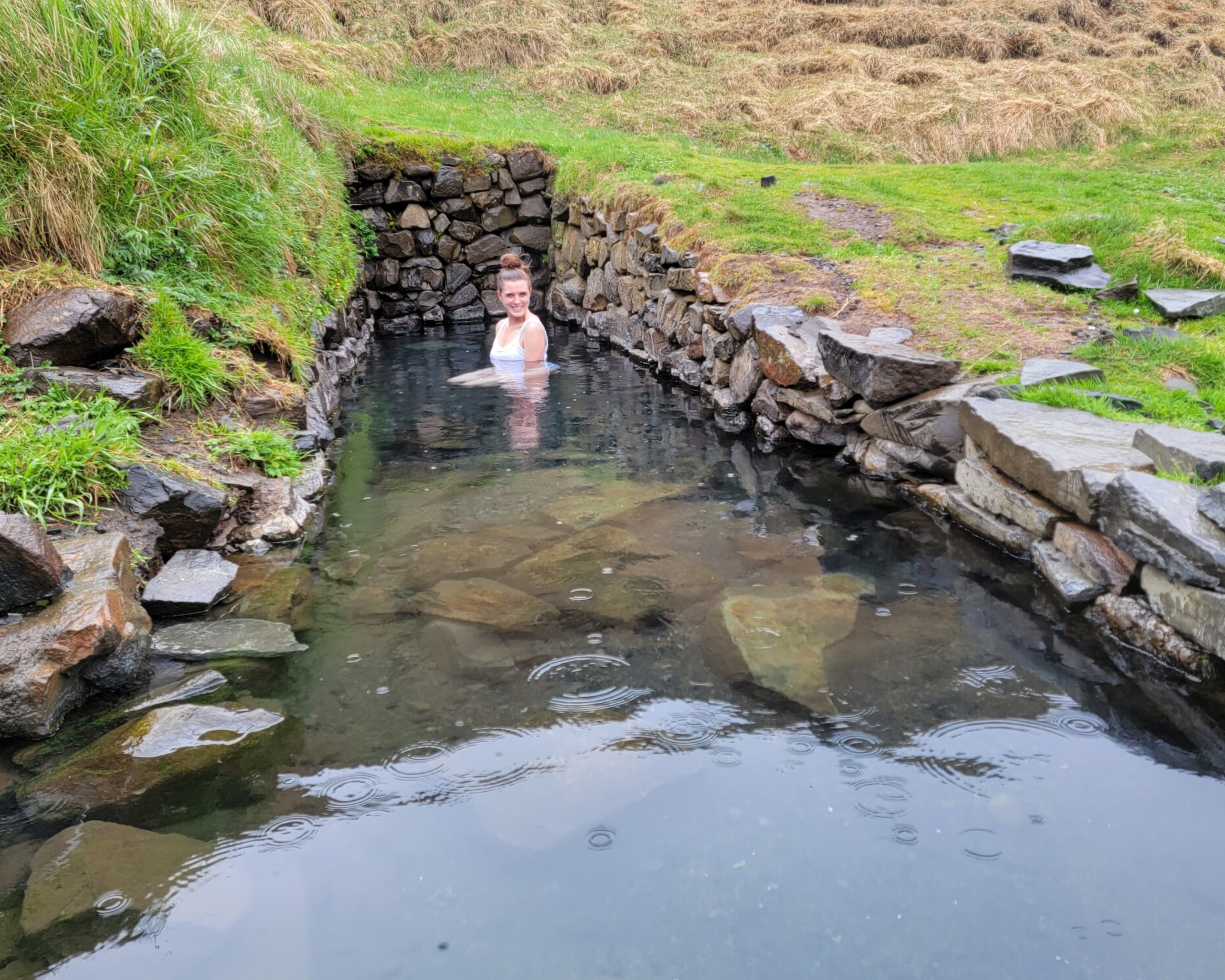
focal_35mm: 32
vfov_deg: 45.4
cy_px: 371
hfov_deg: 55.7
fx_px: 1160
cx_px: 619
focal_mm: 6.7
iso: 20
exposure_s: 1/119
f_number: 1.8
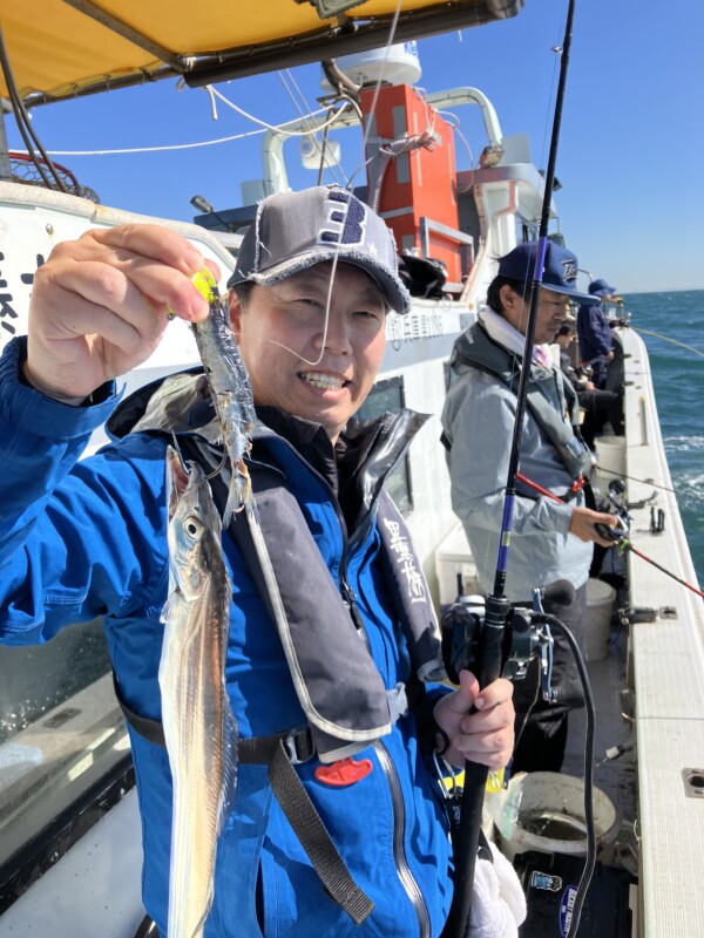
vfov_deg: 63.4
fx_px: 759
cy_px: 469
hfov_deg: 49.7
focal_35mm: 28
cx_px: 352
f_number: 1.8
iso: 32
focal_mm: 3.99
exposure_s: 1/1567
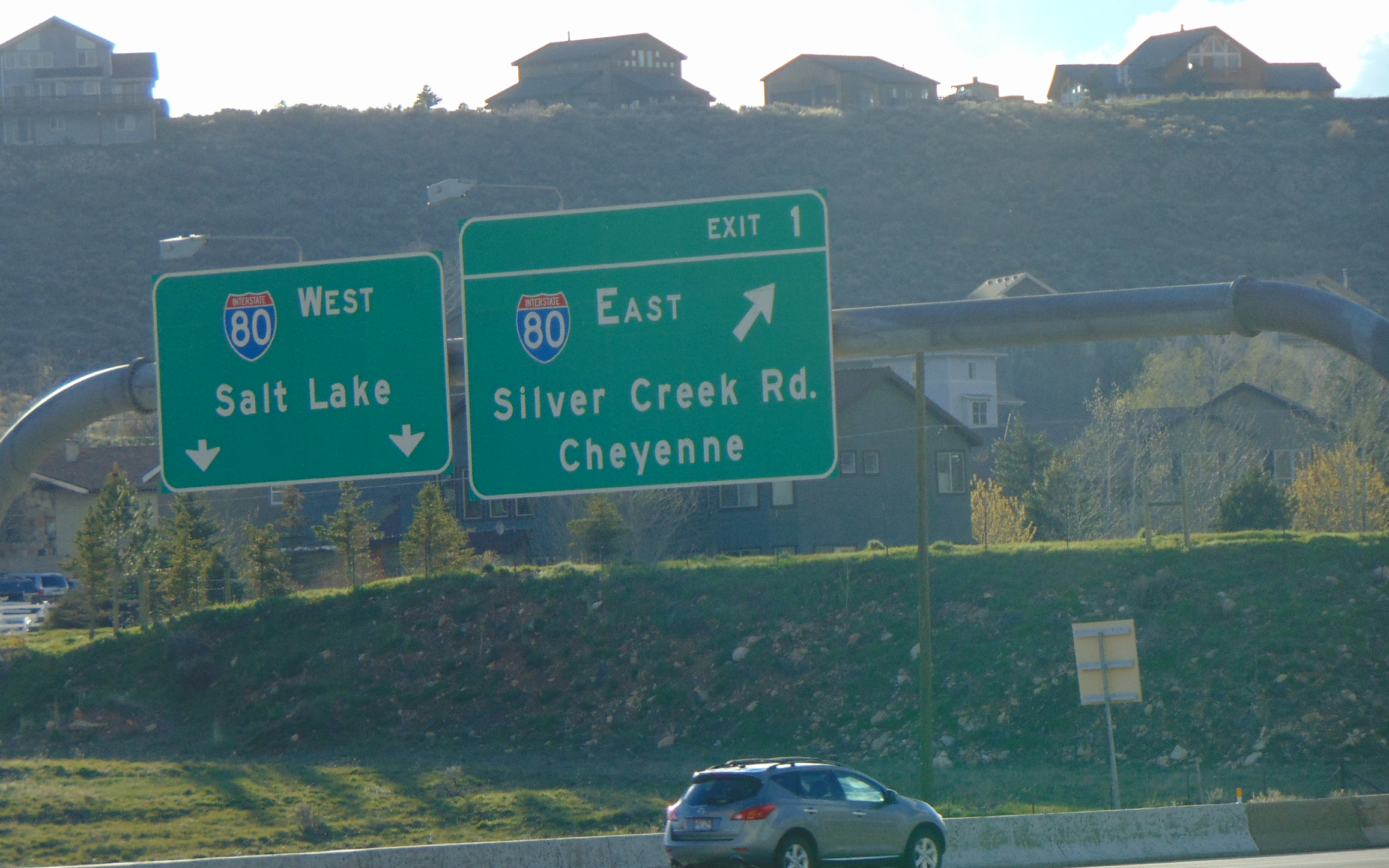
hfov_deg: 7.1
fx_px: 11241
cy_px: 411
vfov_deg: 4.4
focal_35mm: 297
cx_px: 616
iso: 80
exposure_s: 1/500
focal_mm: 44.9
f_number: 4.1
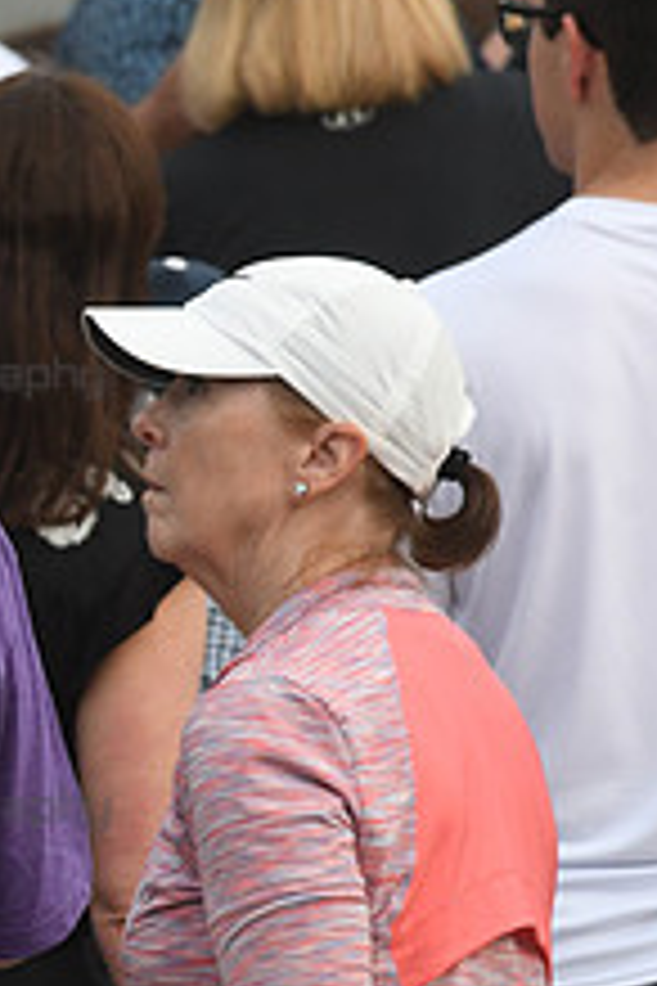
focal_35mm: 796
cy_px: 660
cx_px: -608
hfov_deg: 1.7
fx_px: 21789
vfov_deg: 2.6
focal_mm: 200
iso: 1250
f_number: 9
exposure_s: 1/250
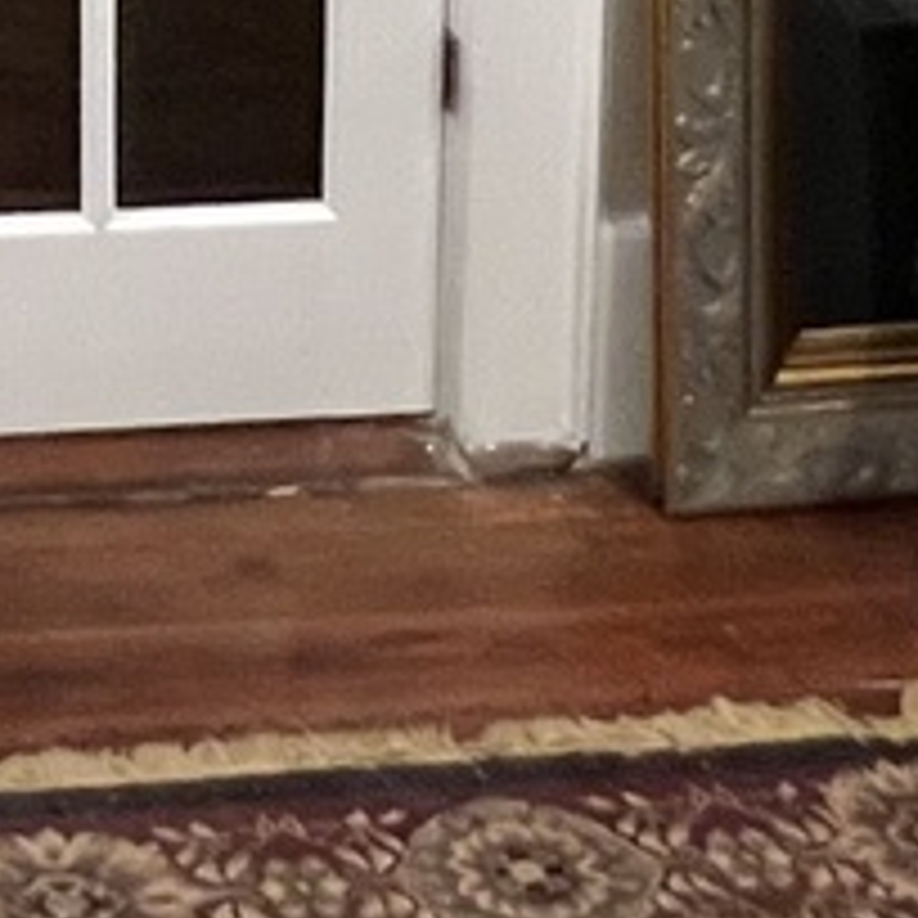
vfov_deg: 17.2
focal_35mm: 90
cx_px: -117
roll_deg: +1.5
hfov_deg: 18.5
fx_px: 2700
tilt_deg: -12.5
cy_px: -513
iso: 500
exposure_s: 1/60
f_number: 1.8
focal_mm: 1.57
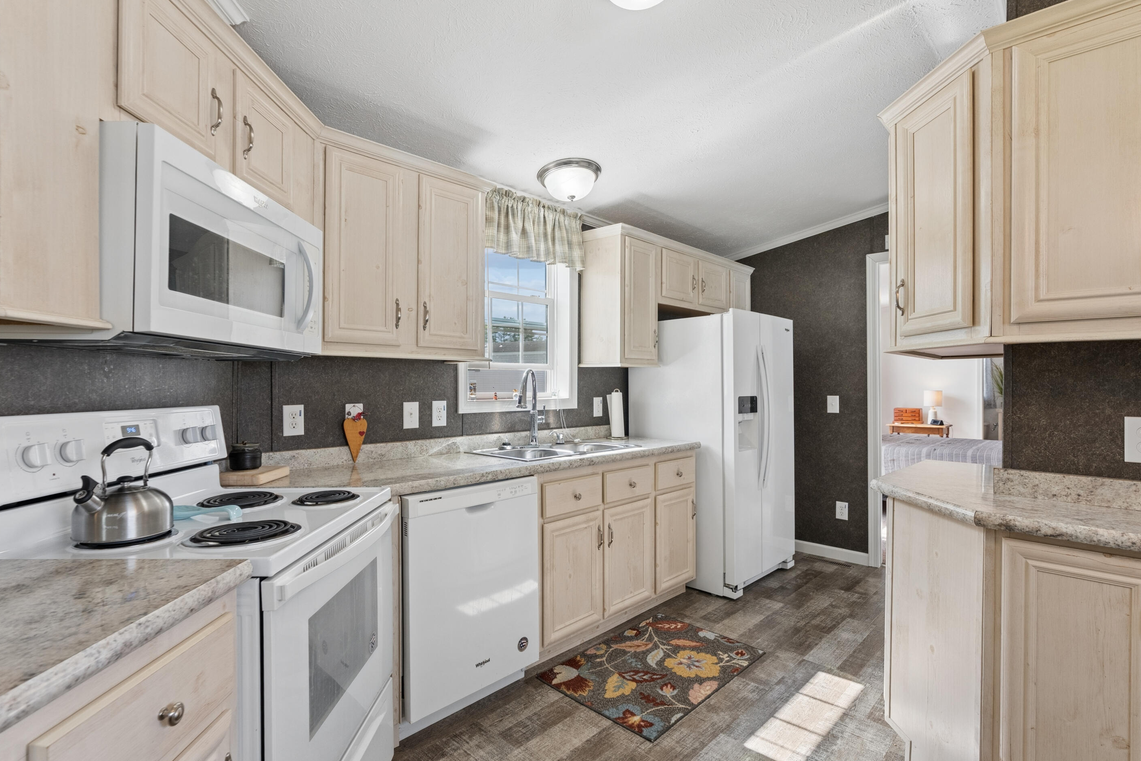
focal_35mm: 17
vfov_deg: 70.4
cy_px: 389
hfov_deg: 93.3
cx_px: 574
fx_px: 539
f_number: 7.1
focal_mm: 16
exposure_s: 1/80
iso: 640
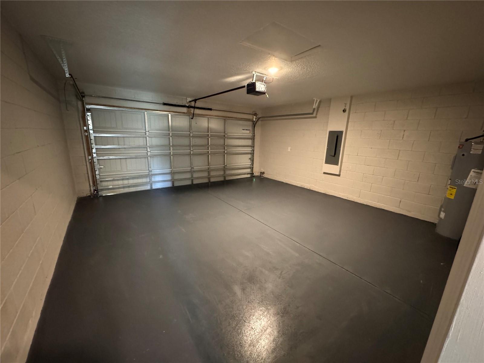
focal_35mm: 14
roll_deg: -2.3
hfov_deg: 102.1
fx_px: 196
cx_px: 242
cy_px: 182
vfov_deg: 85.7
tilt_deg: -13.6
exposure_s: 1/40
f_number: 2.2
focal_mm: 2.22
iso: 1600
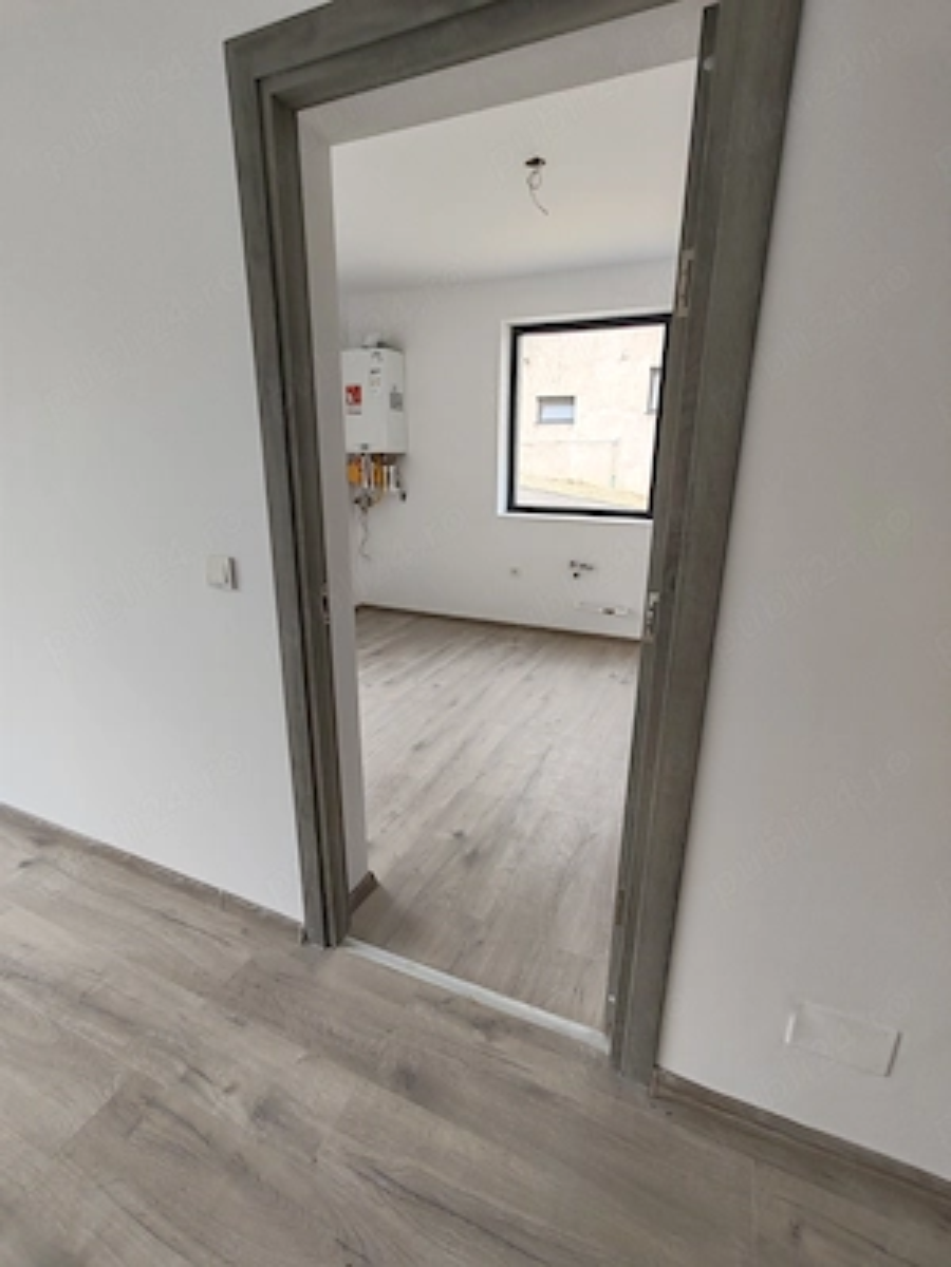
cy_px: 634
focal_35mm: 16
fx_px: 586
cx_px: 476
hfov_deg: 78.1
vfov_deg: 94.5
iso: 64
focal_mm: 1.96
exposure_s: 1/100
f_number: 2.2
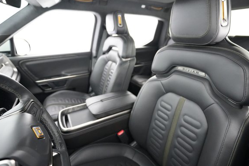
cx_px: 128
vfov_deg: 64.5
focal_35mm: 19
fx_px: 131
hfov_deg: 86.9
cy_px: 76
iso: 12800
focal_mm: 17
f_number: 2.8
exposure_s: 1/30
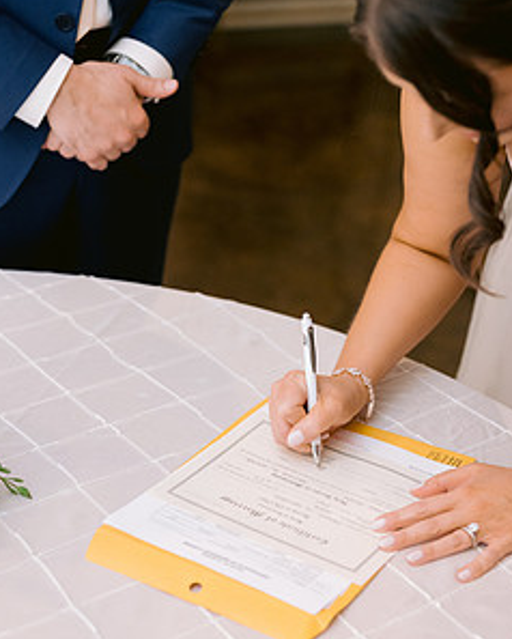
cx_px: 226
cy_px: 404
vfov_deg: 26.7
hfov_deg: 21.6
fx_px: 1343
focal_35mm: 71
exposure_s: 1/160
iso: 1250
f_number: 2.8
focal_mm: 50
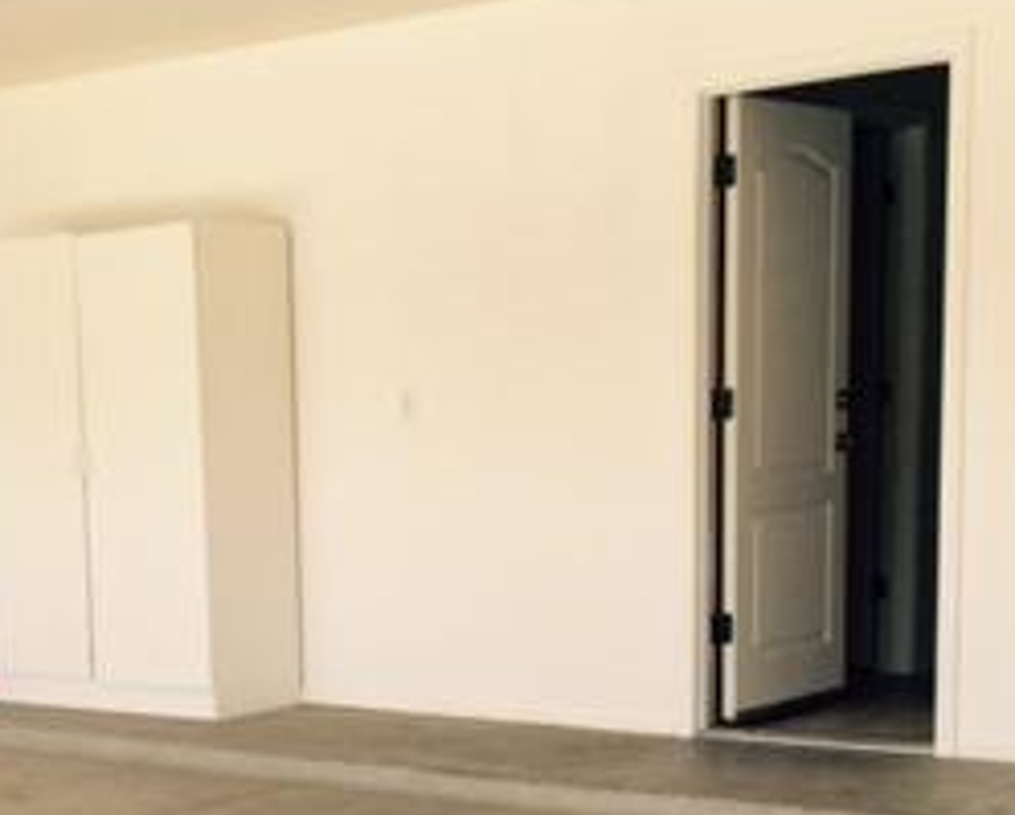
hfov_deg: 25.4
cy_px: 729
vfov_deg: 20.6
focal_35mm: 73
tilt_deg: -10.1
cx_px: 147
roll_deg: +1.2
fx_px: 2196
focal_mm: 4.15
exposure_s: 1/289
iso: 32
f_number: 2.2
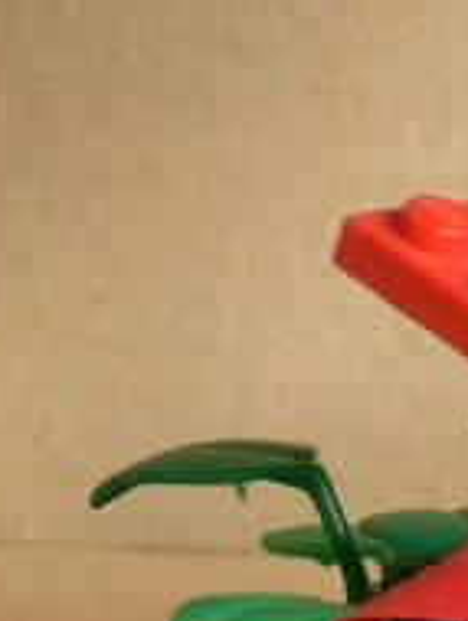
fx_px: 9982
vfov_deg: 3.6
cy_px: 101
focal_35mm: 555
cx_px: 1028
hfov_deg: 2.7
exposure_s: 1/60
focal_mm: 15.51
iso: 160
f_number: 5.1
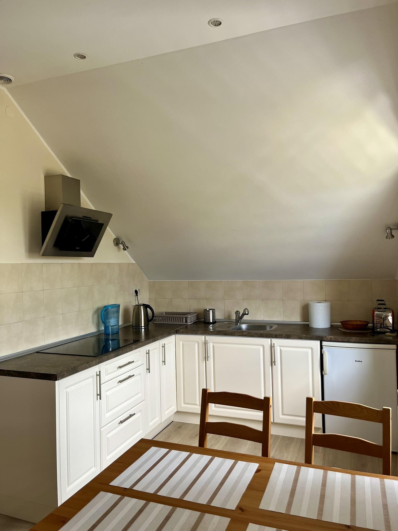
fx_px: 399
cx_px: 199
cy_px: 266
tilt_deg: +0.0
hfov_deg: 53.1
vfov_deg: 67.3
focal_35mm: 26
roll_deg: +2.3
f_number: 1.6
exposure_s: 1/121
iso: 100
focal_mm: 5.1
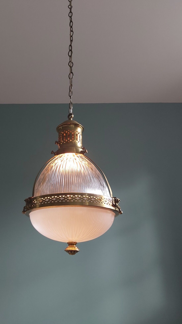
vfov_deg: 66.1
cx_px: 71
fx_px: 249
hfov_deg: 40.0
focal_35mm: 29
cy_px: 161
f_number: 1.7
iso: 100
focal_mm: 3.92
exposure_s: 1/50
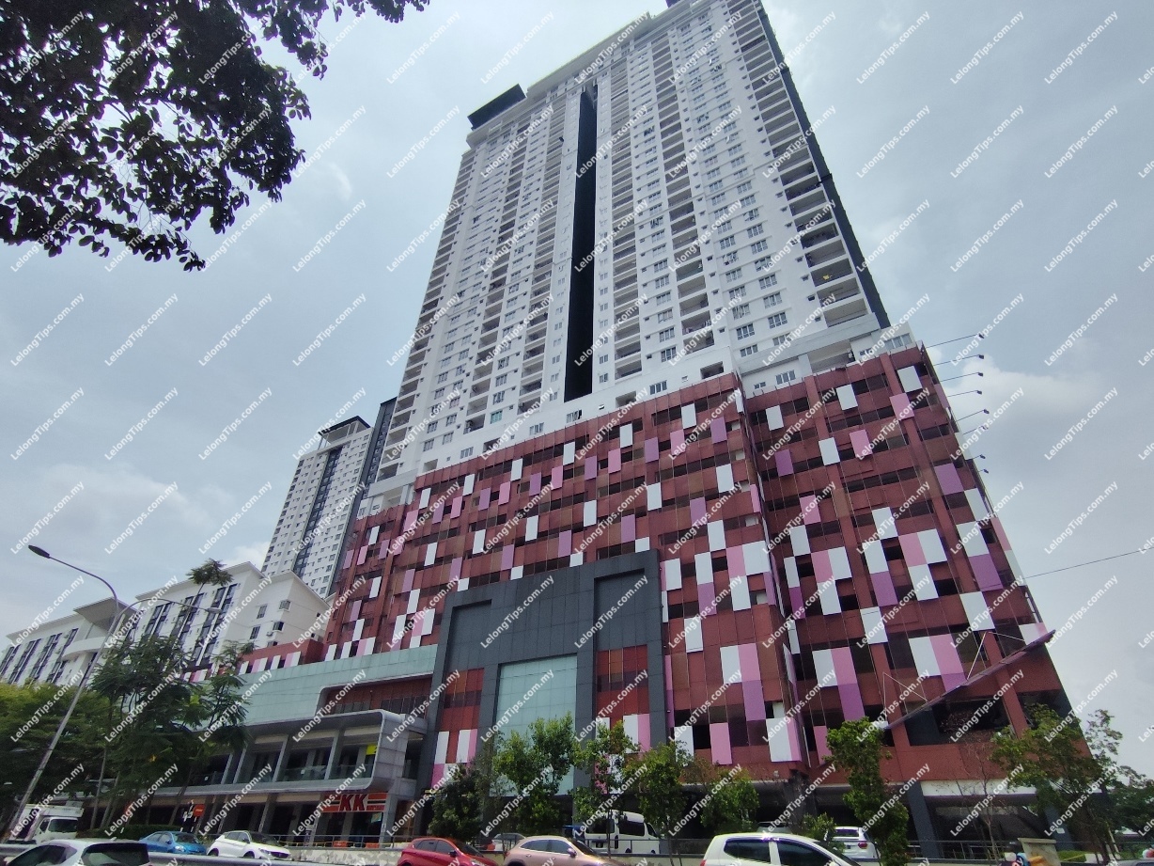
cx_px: 577
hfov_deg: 94.5
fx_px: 533
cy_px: 433
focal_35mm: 16
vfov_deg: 78.1
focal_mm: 1.65
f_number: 2.2
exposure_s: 1/4501
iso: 50
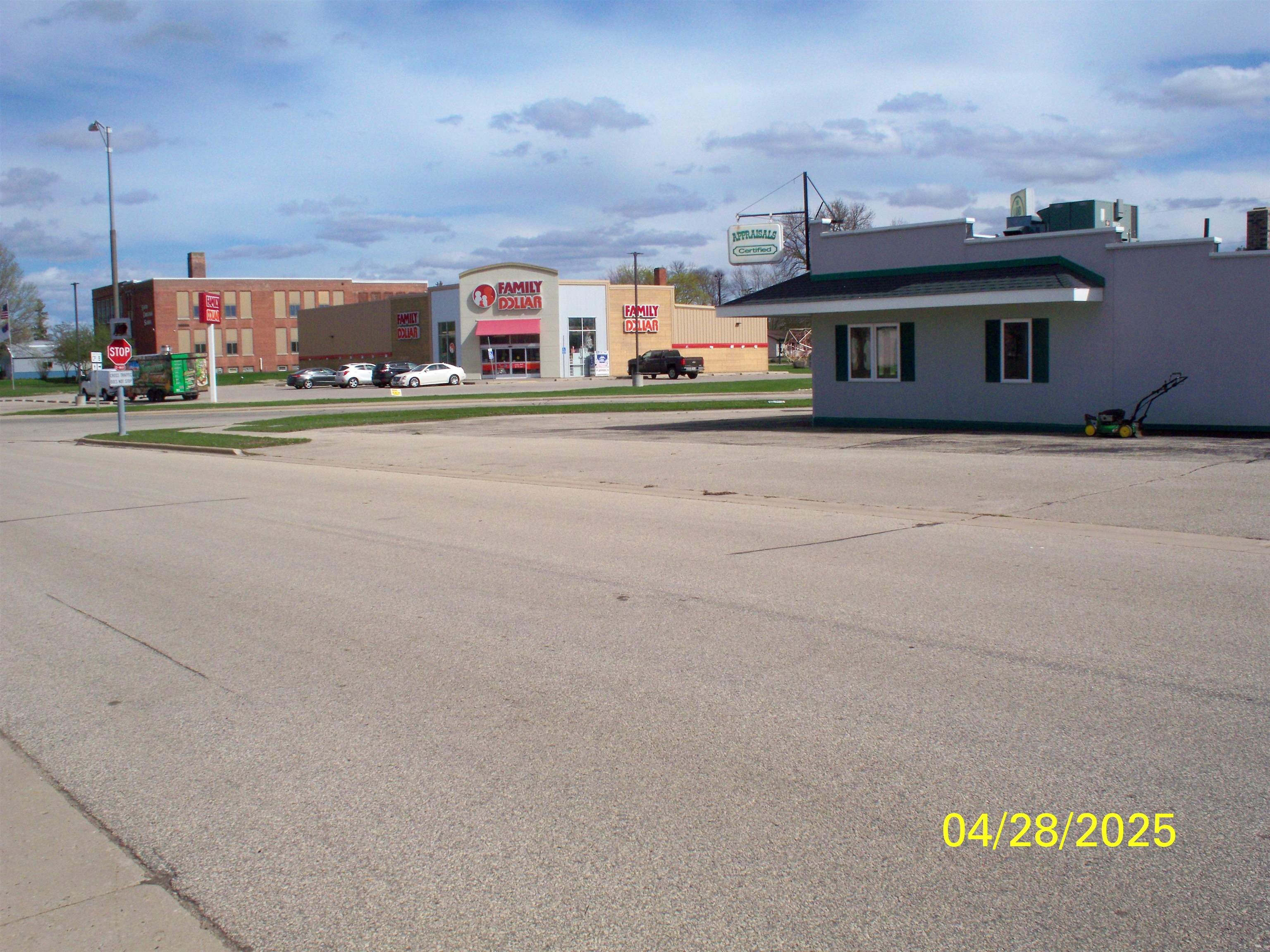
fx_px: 1284
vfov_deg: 40.7
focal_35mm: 35
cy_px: 476
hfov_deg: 52.6
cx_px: 635
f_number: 8
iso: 125
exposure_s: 1/640
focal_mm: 7.54
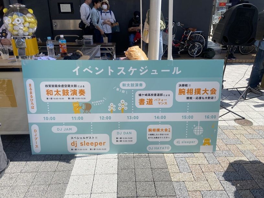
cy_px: 99
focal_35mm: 26
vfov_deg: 53.1
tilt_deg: -22.0
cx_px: 132
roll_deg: +0.4
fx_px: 198
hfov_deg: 67.3
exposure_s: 1/2183
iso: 32
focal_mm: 4.25
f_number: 1.8
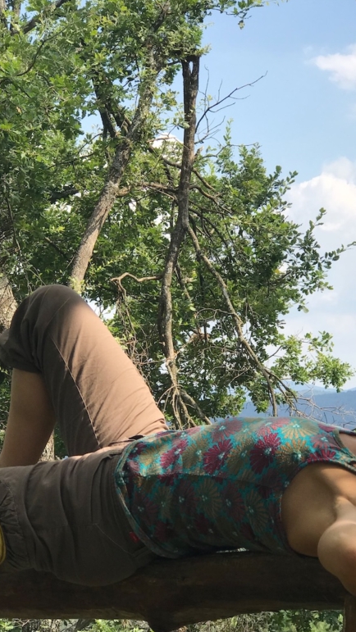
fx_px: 1392
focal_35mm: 83
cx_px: 185
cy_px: 316
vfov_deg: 25.6
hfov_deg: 14.6
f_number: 2.8
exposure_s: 1/538
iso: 20
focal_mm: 6.6
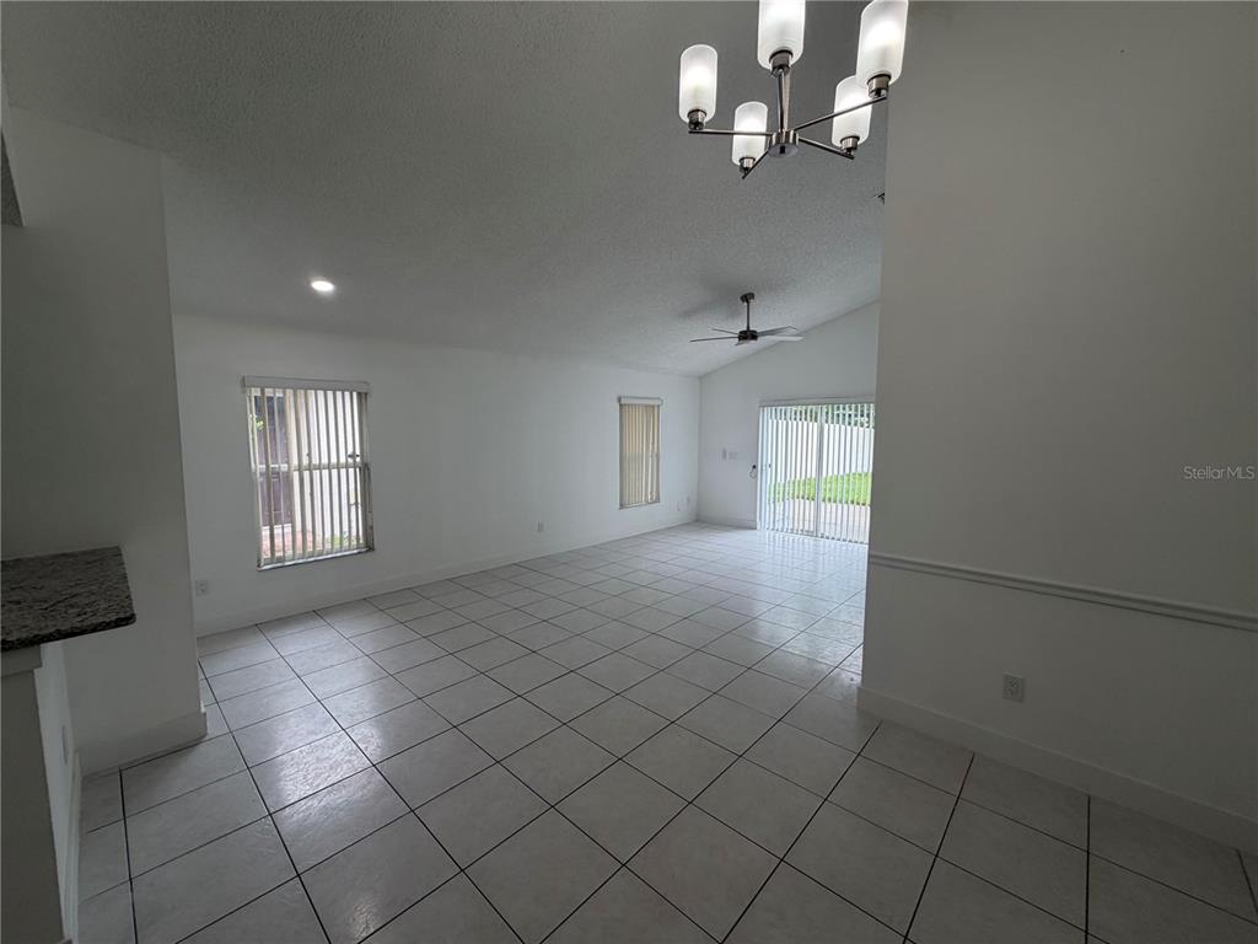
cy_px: 472
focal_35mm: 14
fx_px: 509
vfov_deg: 85.7
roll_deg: +0.1
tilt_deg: -4.8
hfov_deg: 102.1
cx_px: 629
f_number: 2.2
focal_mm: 2.22
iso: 64
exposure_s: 1/128
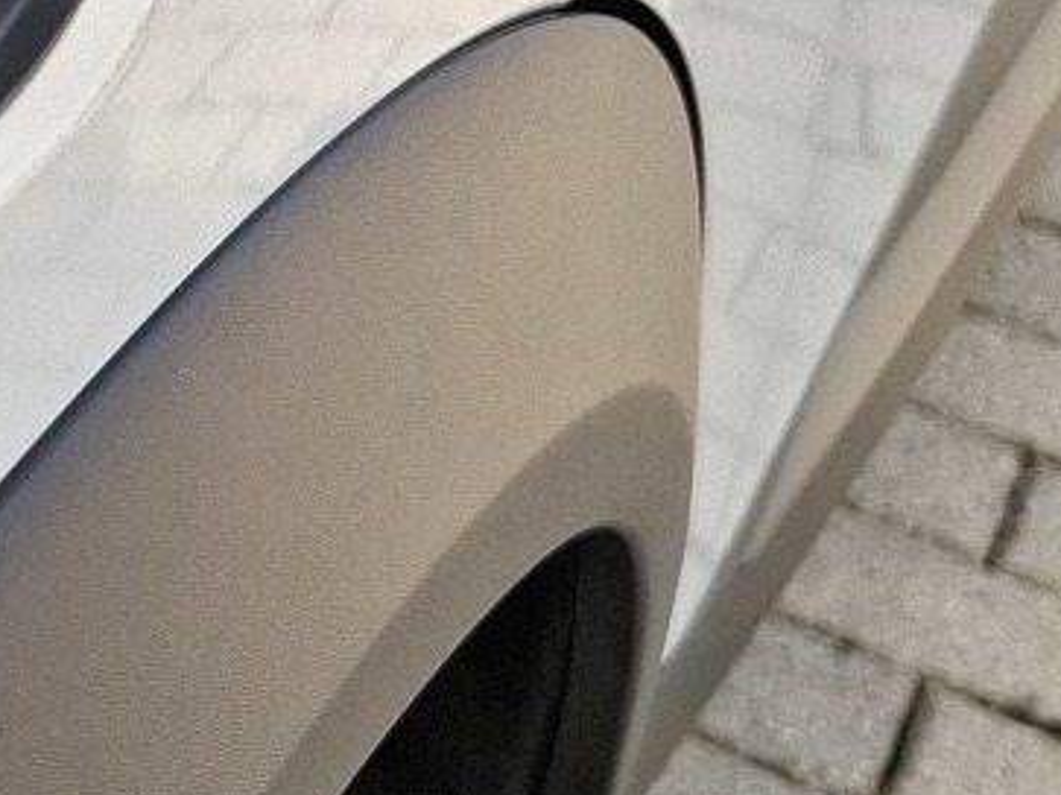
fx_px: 3493
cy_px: -514
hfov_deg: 16.3
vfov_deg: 12.2
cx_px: -330
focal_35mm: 114
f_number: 1.8
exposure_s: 1/669
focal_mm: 5.54
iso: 50
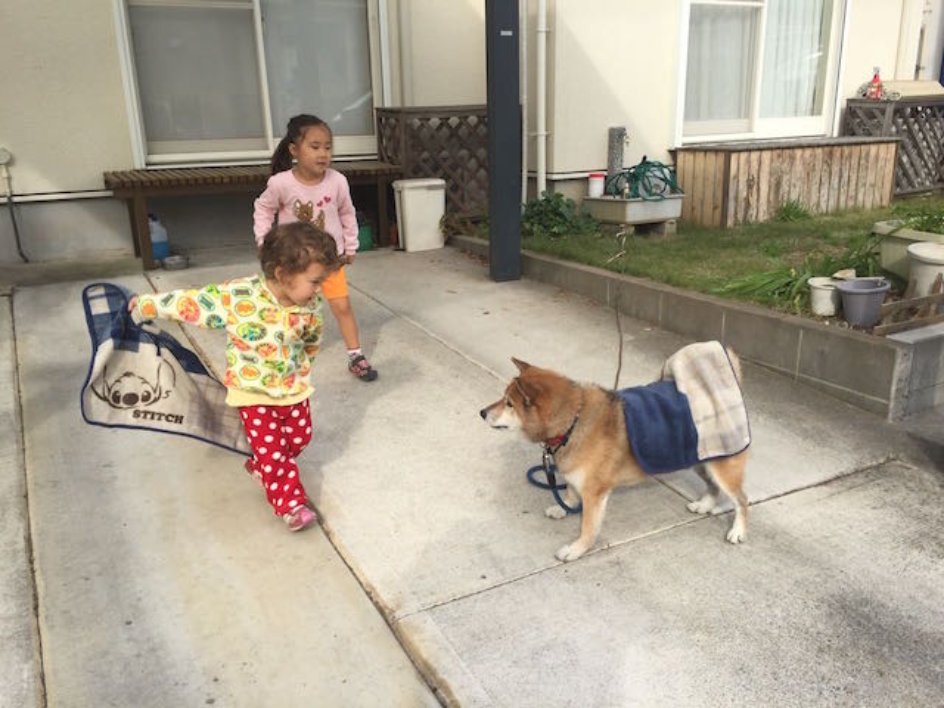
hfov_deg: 61.7
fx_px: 791
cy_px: 354
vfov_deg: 48.2
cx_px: 472
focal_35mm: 29
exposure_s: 1/732
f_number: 2.2
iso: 32
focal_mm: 4.15
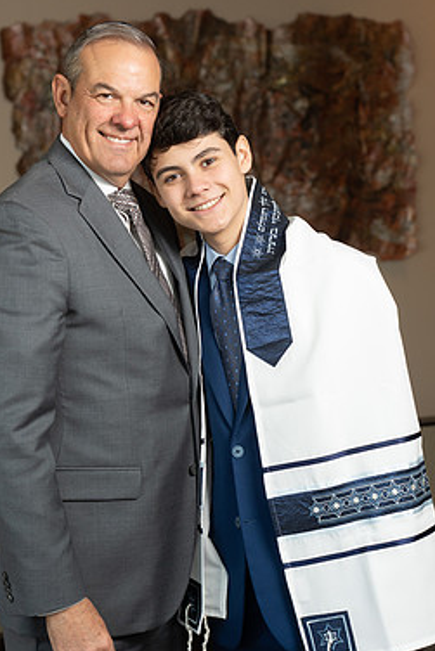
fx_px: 1430
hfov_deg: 17.3
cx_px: 184
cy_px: 296
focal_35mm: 79
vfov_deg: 25.7
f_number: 4
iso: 640
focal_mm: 66
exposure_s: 1/250
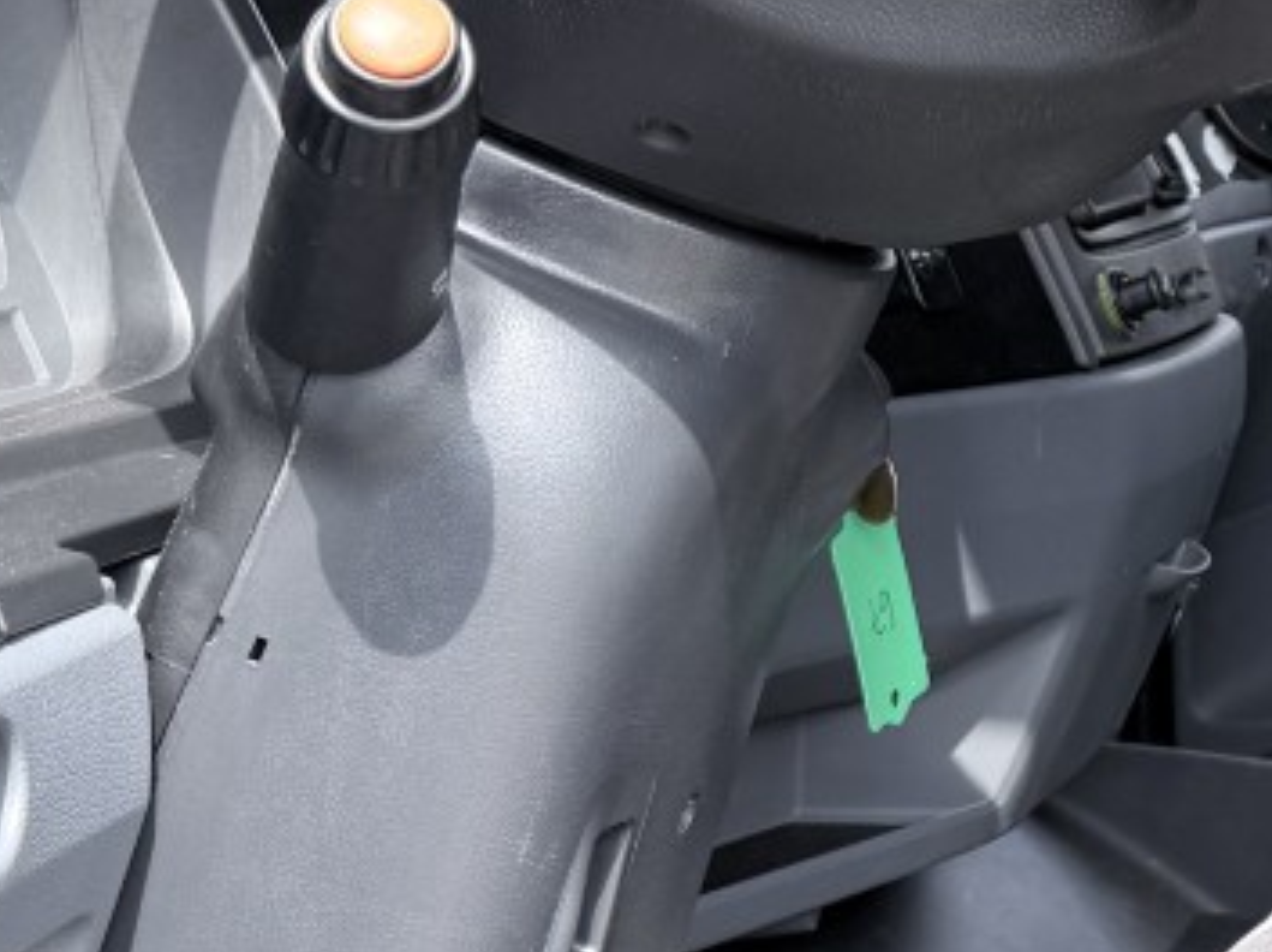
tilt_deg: -7.0
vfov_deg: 15.1
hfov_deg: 17.7
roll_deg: -5.2
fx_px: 3597
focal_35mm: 98
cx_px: 1964
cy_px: 375
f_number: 1.78
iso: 100
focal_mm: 6.76
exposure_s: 1/1122
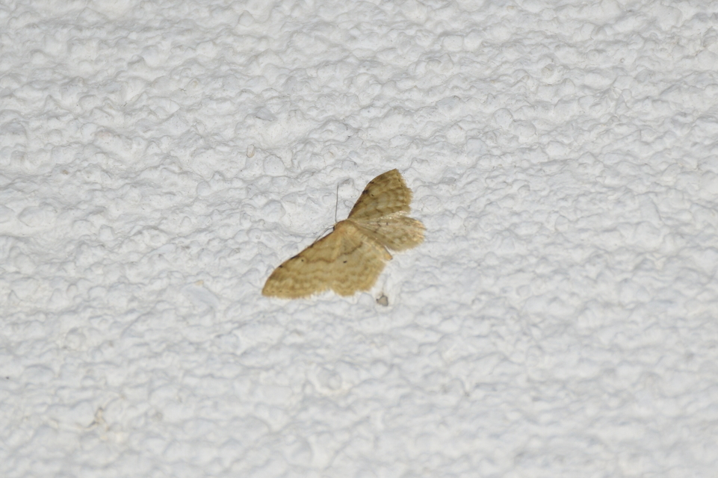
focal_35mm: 210
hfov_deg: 9.8
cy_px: 239
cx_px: 359
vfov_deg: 6.5
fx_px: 4187
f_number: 7.1
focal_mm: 140
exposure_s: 1/60
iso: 320
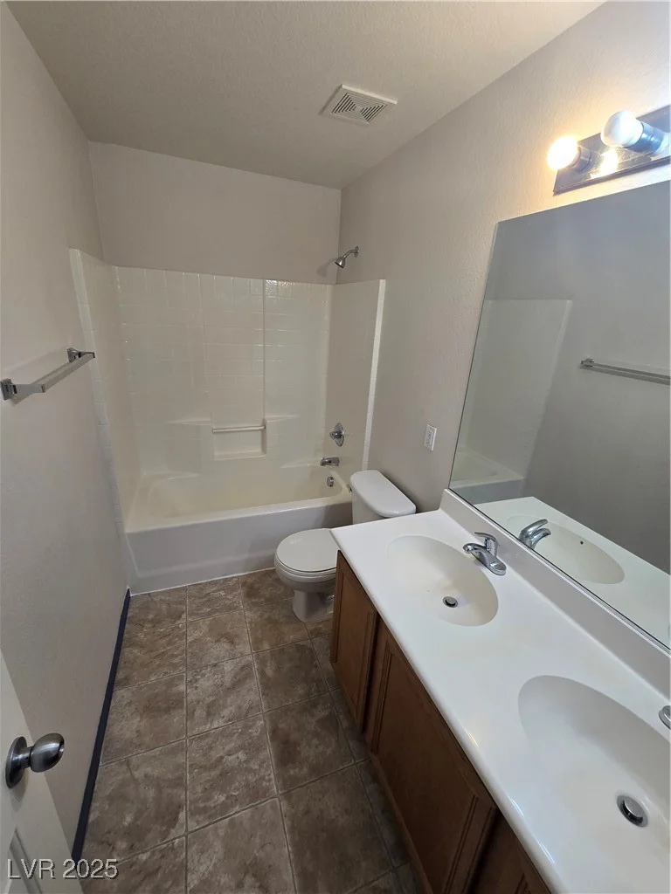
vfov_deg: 106.2
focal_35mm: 13
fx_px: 336
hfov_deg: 89.9
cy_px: 447
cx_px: 336
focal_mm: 2.2
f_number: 2.2
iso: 125
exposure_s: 1/60
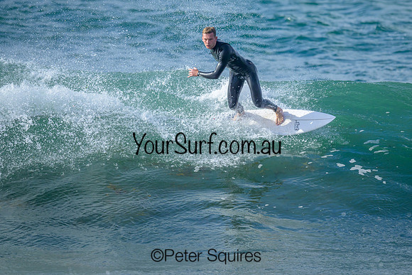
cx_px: 220
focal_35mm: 1100
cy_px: 86
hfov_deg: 1.9
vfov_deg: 1.3
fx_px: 12590
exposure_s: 1/2000
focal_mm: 800
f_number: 6.3
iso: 400
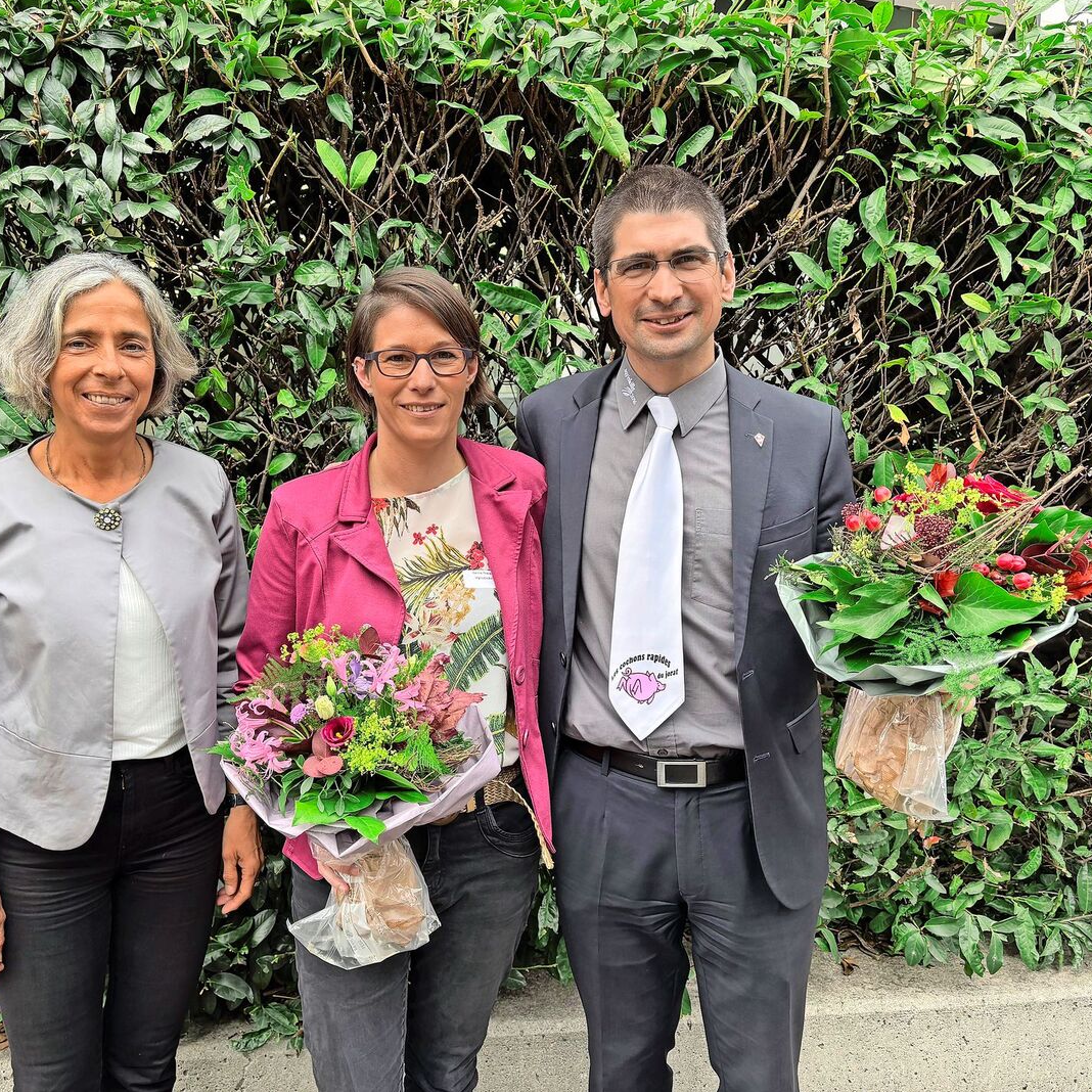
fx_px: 1106
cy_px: 544
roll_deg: -1.2
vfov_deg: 52.5
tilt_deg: -6.8
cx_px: 466
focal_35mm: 31
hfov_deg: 52.3
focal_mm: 5.96
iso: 40
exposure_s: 1/222
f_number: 1.6
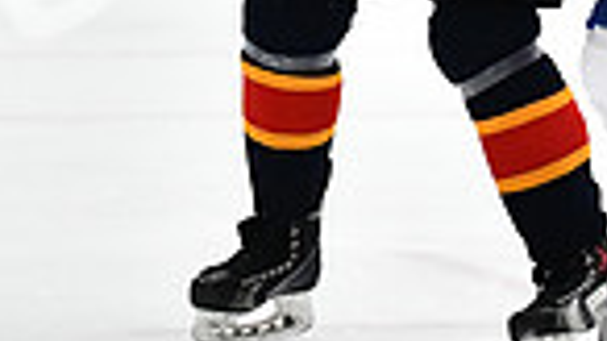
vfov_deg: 1.9
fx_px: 10281
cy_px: -64
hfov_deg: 3.4
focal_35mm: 639
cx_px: 71
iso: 5000
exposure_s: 1/1250
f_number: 2.8
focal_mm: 102
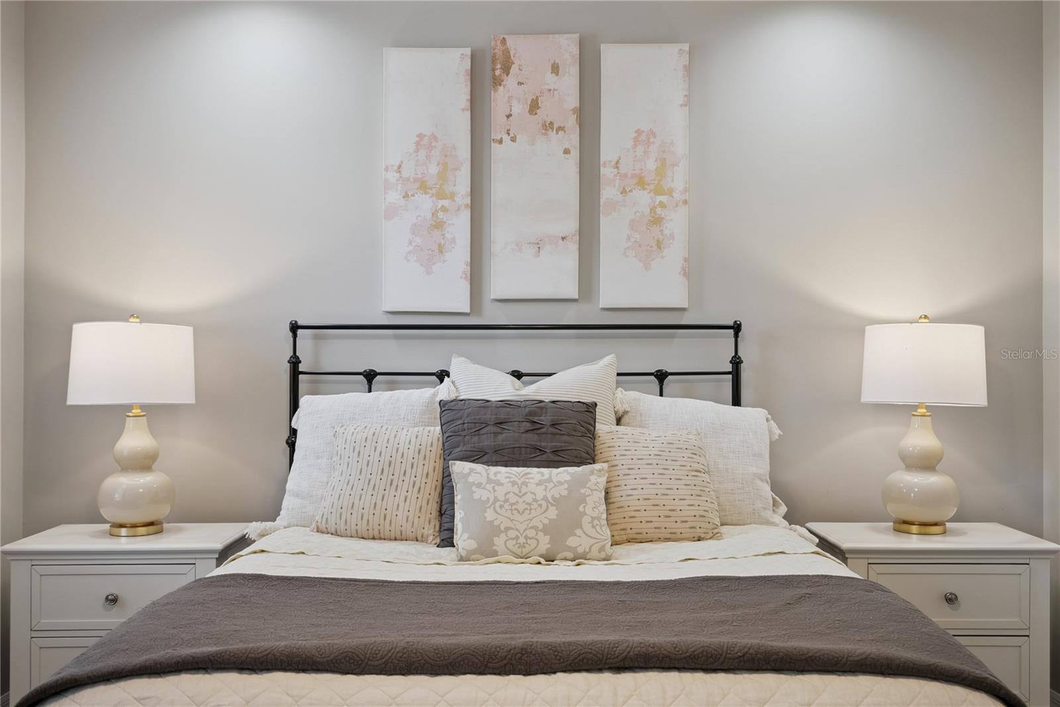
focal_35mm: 35
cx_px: 530
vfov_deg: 37.9
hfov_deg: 54.4
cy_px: 354
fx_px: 1031
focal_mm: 35
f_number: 7.1
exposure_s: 1/50
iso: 500
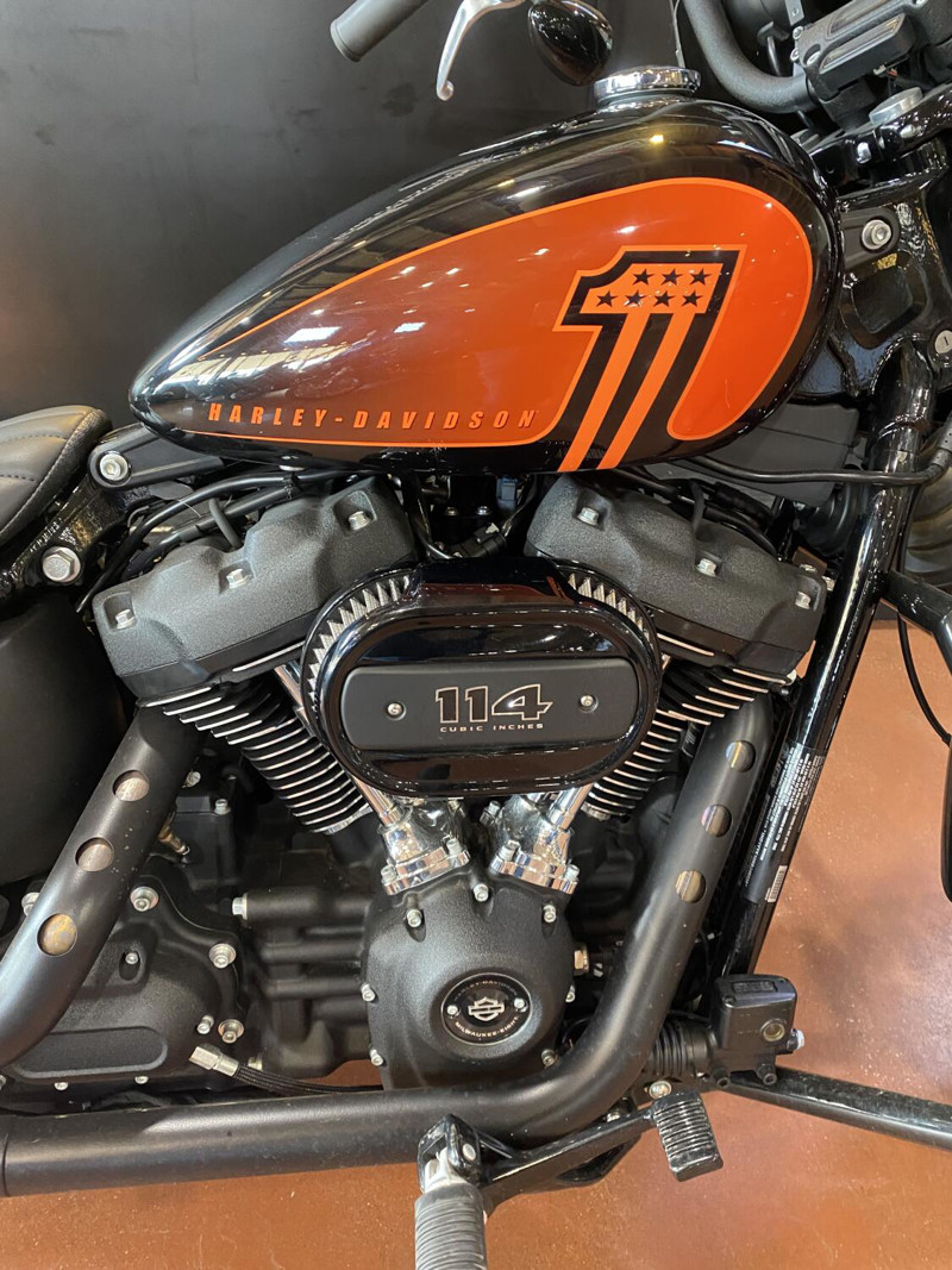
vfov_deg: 67.3
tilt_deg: -32.3
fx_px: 954
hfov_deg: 53.1
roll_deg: -1.6
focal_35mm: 26
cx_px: 476
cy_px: 635
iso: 500
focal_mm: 4.25
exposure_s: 1/60
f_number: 1.8
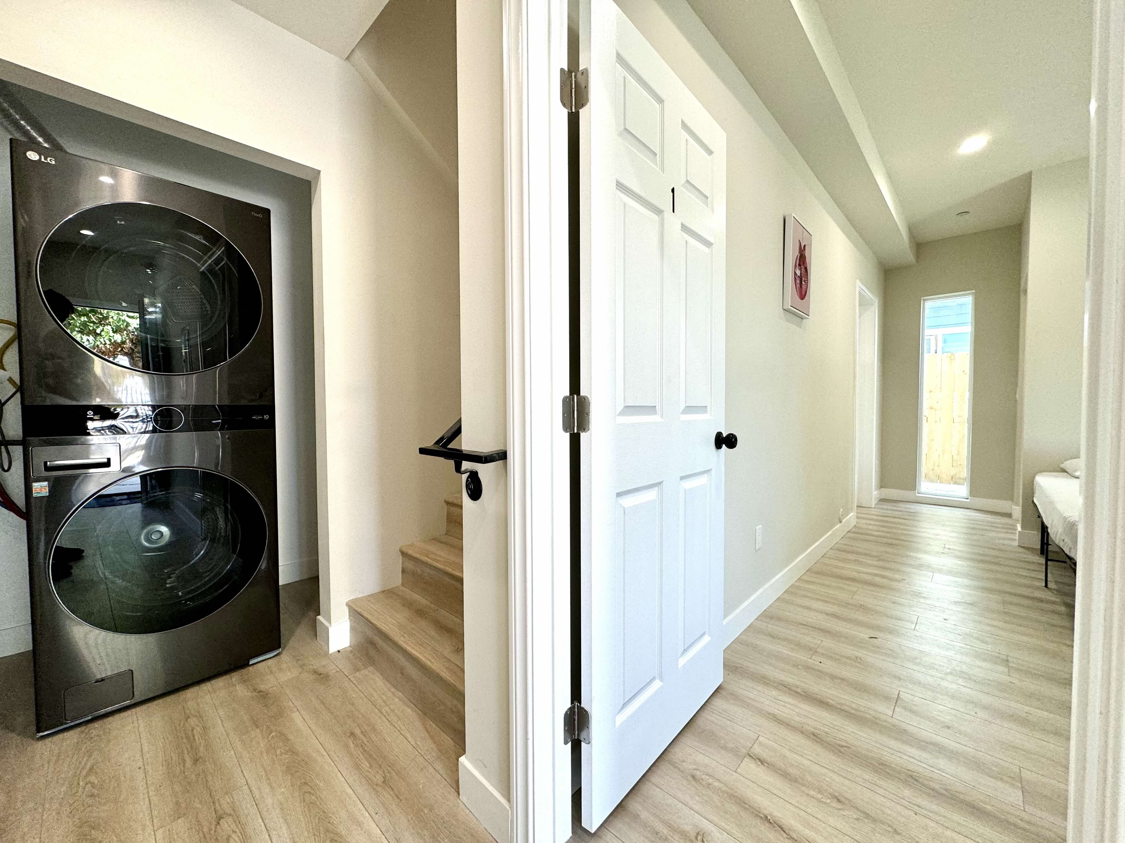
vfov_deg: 85.7
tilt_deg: -2.7
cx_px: 562
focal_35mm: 14
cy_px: 422
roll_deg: +0.1
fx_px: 455
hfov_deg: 102.1
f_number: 2.2
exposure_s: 1/120
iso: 125
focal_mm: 2.22
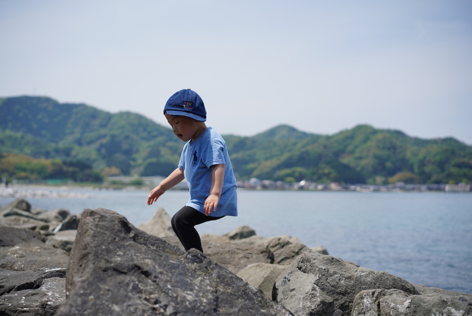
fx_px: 722
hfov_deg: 36.2
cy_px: 158
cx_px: 236
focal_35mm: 55
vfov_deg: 24.7
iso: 100
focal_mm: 55
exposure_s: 1/2000
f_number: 3.2
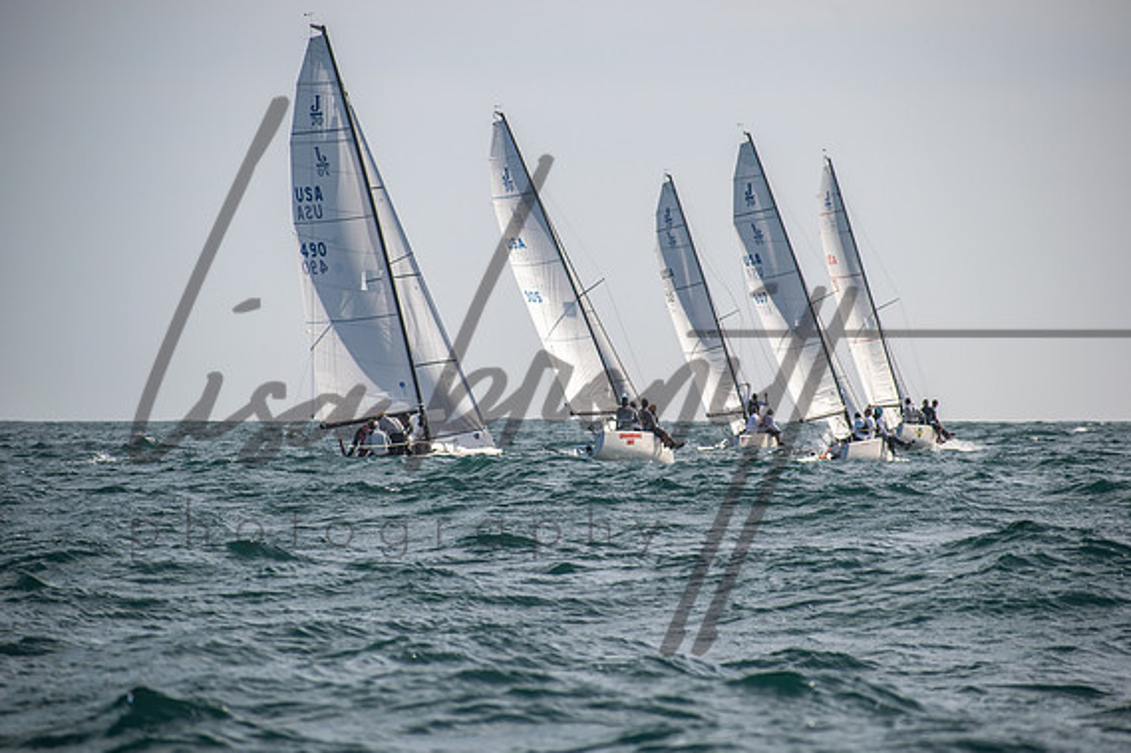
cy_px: 380
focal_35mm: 265
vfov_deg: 5.2
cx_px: 588
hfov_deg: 7.8
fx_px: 8323
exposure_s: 1/2000
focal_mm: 165
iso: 200
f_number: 6.3
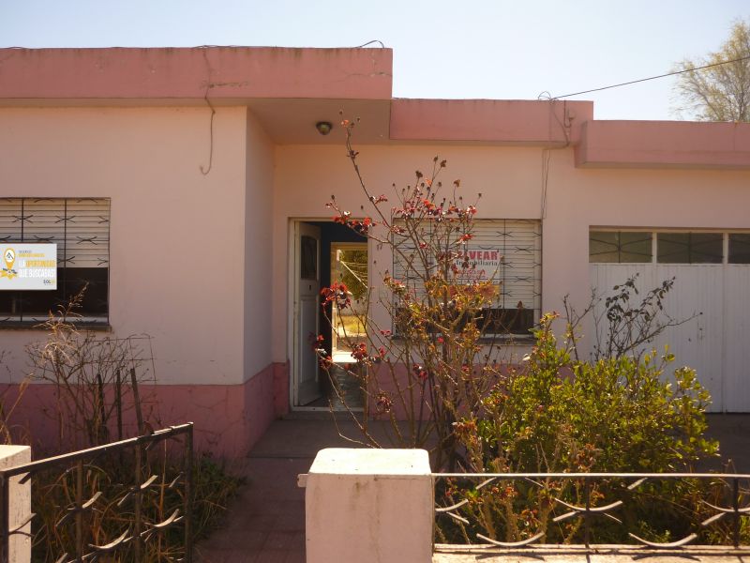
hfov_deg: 55.4
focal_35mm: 33
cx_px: 375
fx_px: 715
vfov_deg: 42.9
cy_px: 282
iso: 80
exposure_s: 1/640
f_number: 2.8
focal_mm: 5.5
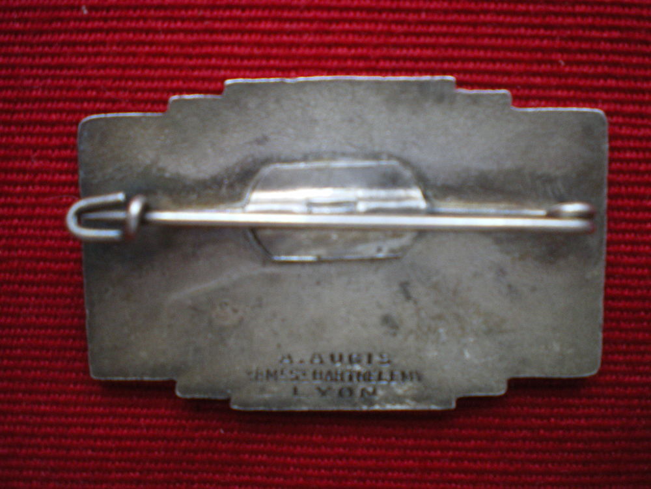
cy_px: 244
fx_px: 715
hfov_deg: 49.0
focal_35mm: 38
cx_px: 326
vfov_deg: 37.7
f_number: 3.1
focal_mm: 6.3
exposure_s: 1/50
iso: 250
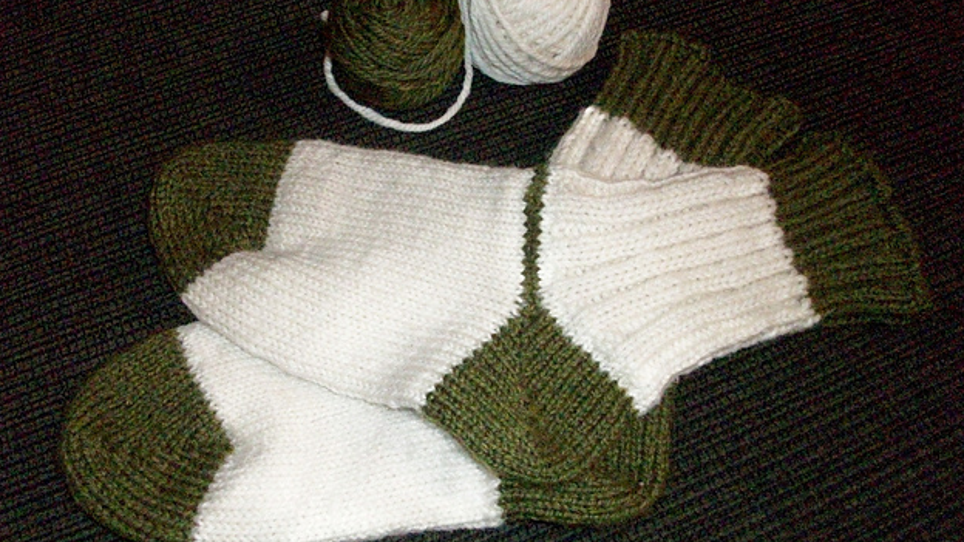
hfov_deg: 52.8
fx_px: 971
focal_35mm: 38
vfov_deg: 31.2
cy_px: 249
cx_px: 476
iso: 800
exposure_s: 1/128
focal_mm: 5.7
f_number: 2.8
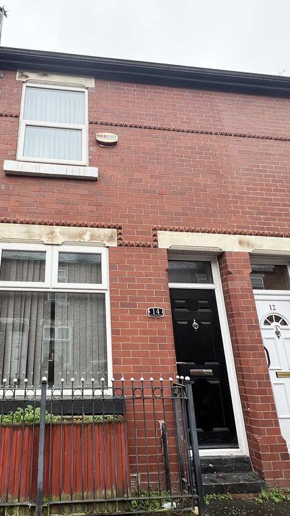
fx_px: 260
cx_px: 79
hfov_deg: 56.0
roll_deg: -0.3
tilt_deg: +18.9
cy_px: 257
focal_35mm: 19
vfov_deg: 89.6
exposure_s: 1/99
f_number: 1.8
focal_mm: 1.57
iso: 100
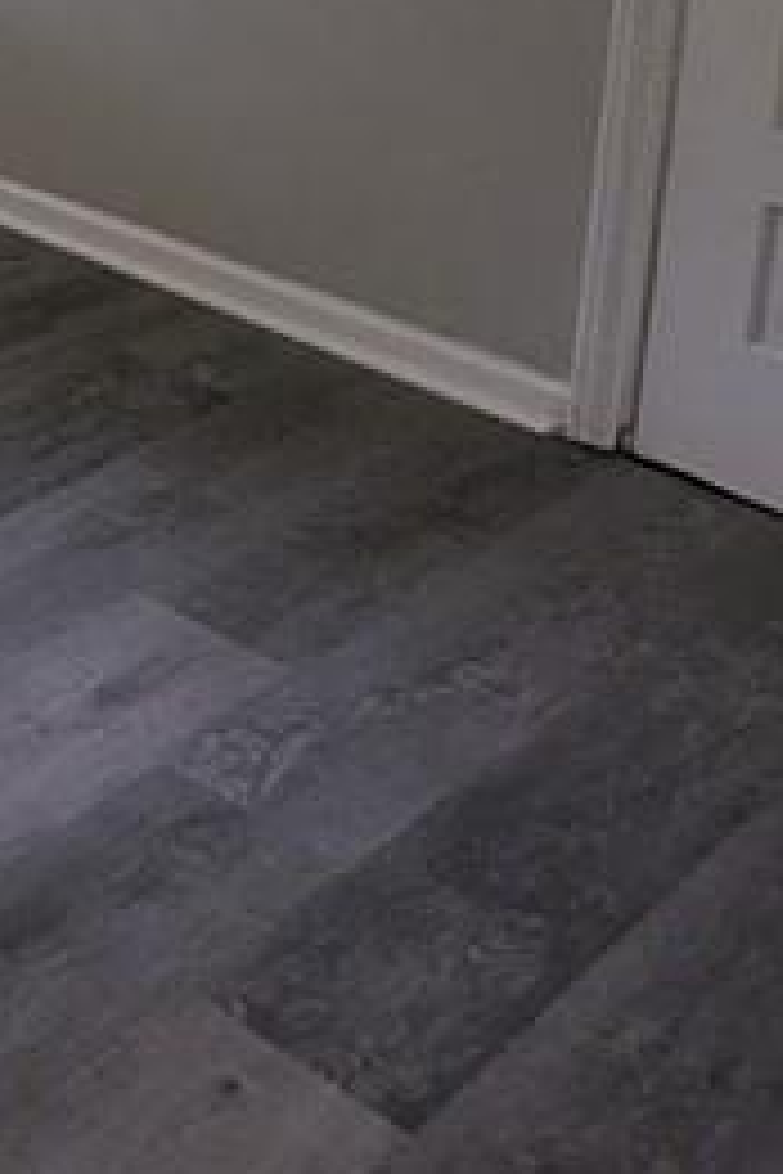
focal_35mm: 53
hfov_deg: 15.1
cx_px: -1091
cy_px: -387
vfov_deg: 29.5
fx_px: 1729
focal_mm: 1.95
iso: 51
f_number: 2.2
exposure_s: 1/82.9
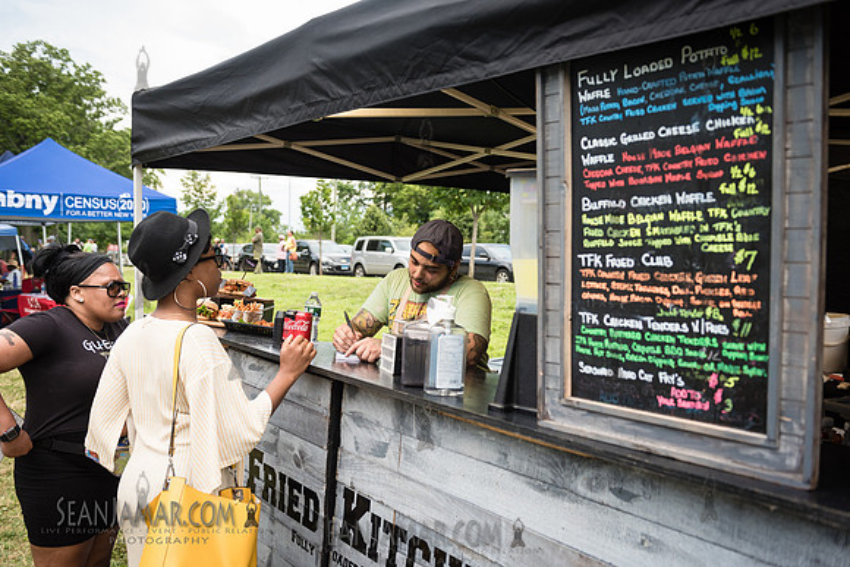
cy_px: 284
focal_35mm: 32
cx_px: 425
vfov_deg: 41.1
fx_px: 756
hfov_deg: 58.7
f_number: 4
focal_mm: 32
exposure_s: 1/400
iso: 500
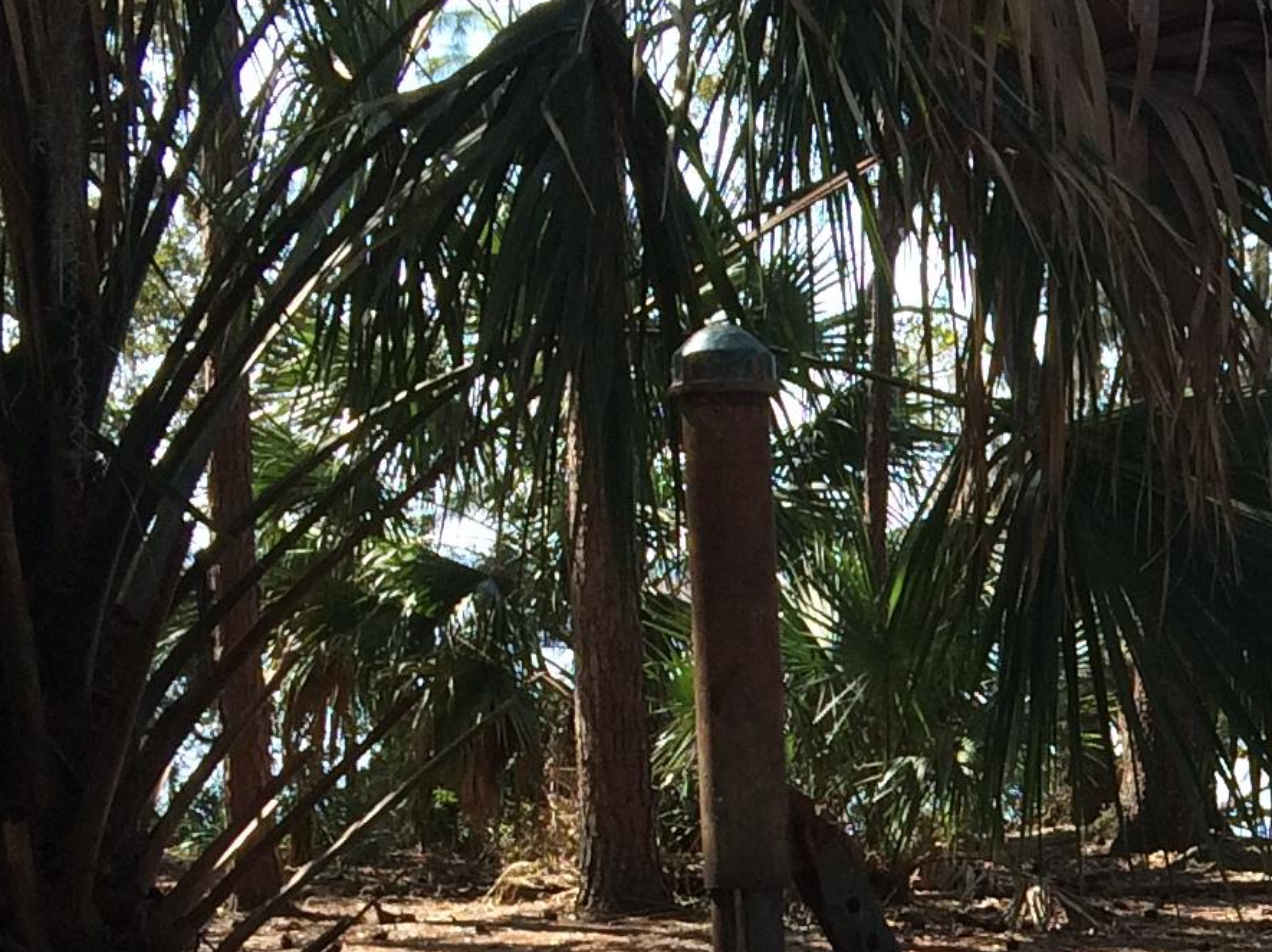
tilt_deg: -6.0
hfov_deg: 17.5
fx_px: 3930
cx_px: 1536
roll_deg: -2.2
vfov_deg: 13.5
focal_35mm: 107
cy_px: 1070
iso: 32
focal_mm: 4.15
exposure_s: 1/373
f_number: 2.2
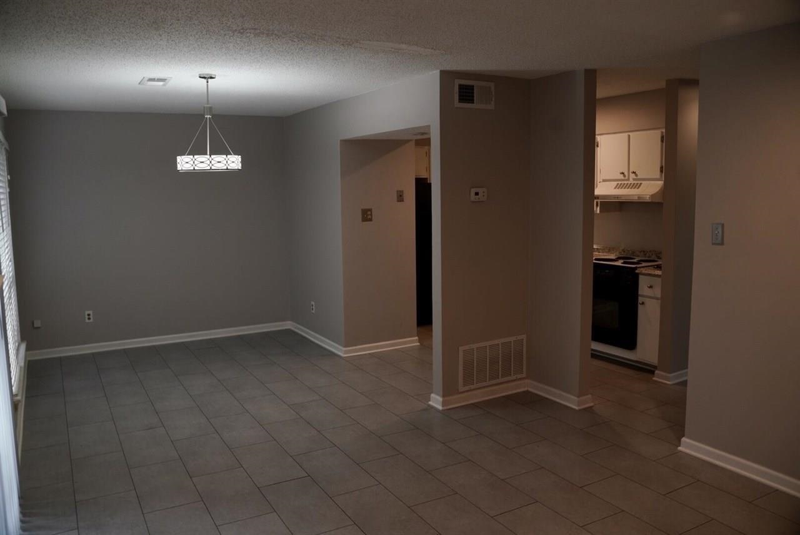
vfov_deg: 46.5
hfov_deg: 65.4
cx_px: 400
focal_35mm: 28
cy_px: 268
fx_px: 623
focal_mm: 28
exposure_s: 1/50
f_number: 5
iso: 400
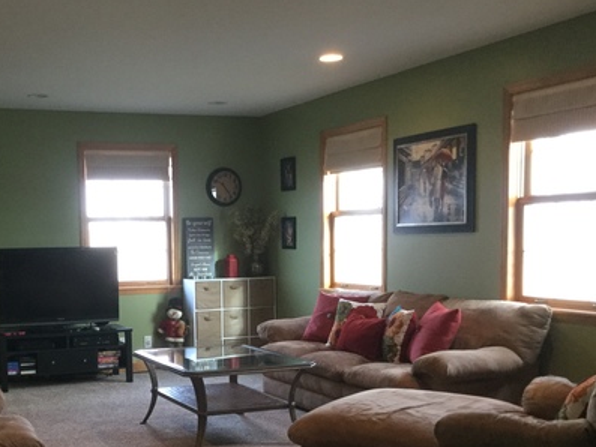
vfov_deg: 28.8
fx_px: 861
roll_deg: +2.1
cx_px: 182
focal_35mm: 50
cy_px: 318
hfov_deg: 37.6
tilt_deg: -5.9
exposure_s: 1/30
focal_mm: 3.3
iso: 125
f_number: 2.4
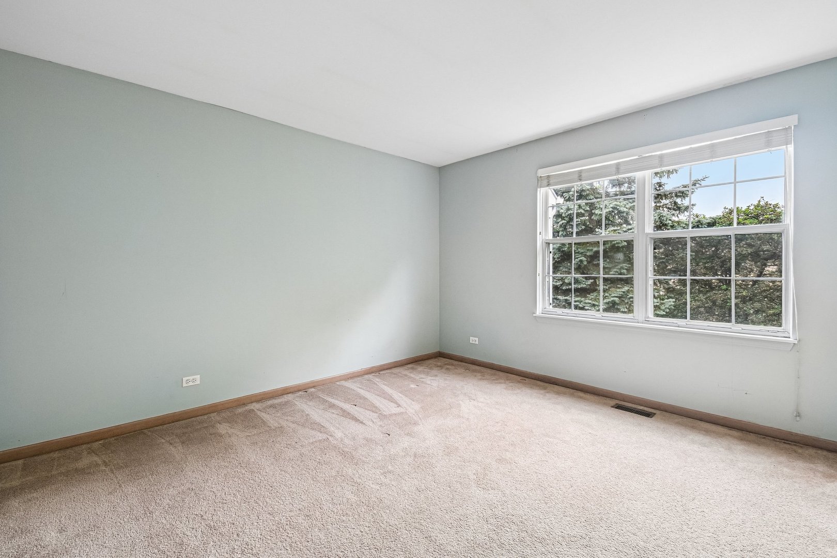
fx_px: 349
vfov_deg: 77.3
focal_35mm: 15
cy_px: 279
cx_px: 418
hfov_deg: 100.4
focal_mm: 10
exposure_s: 1/6
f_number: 8
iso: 400
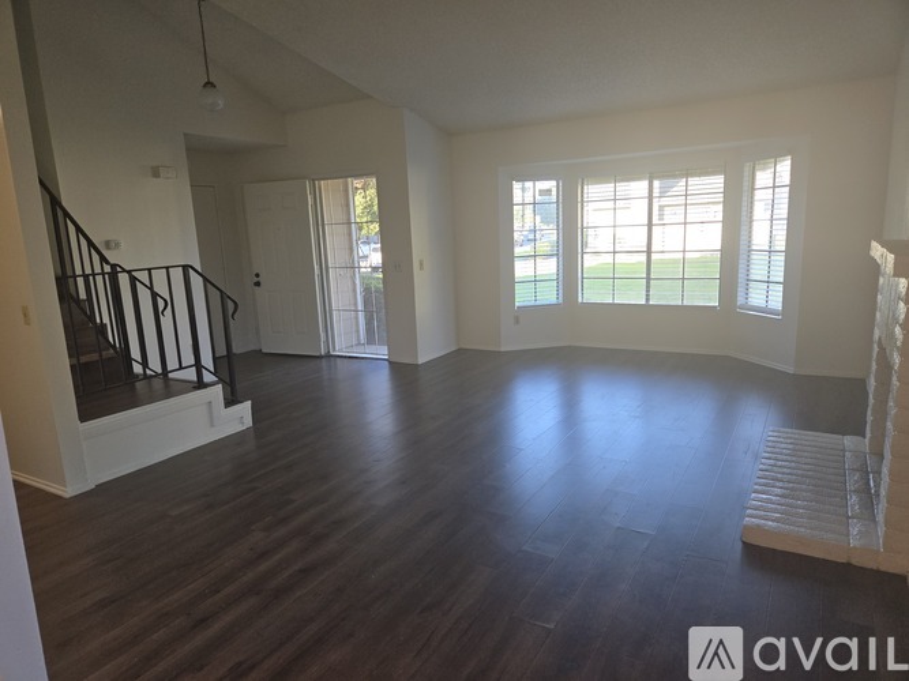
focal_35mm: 23
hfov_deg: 73.9
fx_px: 604
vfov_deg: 58.9
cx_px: 454
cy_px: 340
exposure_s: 1/120
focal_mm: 5.4
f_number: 1.8
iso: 50
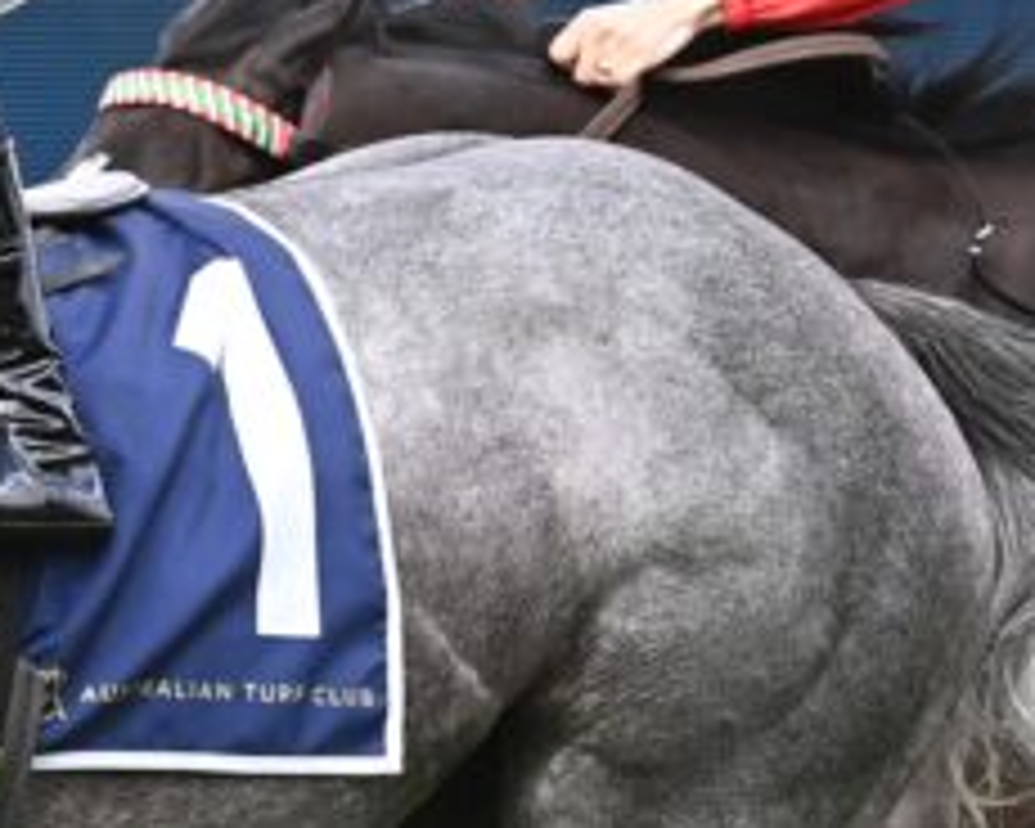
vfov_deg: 1.2
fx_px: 39668
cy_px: 587
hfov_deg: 1.5
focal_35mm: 1295
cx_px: 189
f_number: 5.6
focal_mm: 310
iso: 900
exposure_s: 1/1600
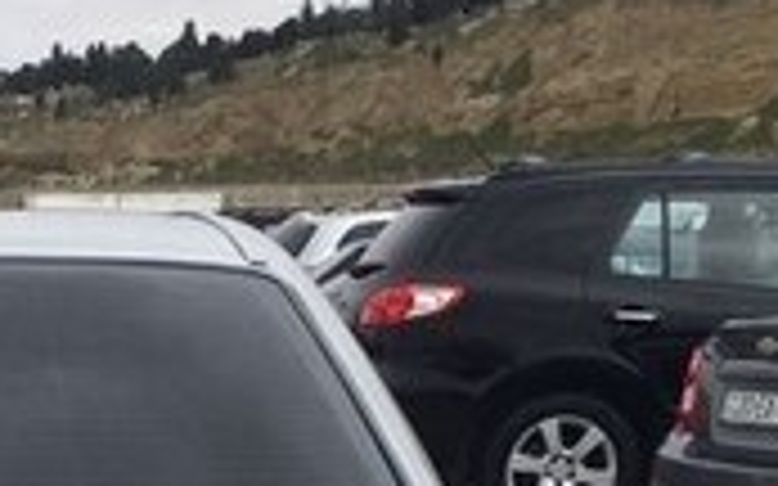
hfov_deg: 17.0
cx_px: -180
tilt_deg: -16.4
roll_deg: -0.2
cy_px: 947
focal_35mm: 117
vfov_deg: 10.4
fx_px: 2480
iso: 32
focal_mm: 4.15
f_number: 2.2
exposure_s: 1/2564
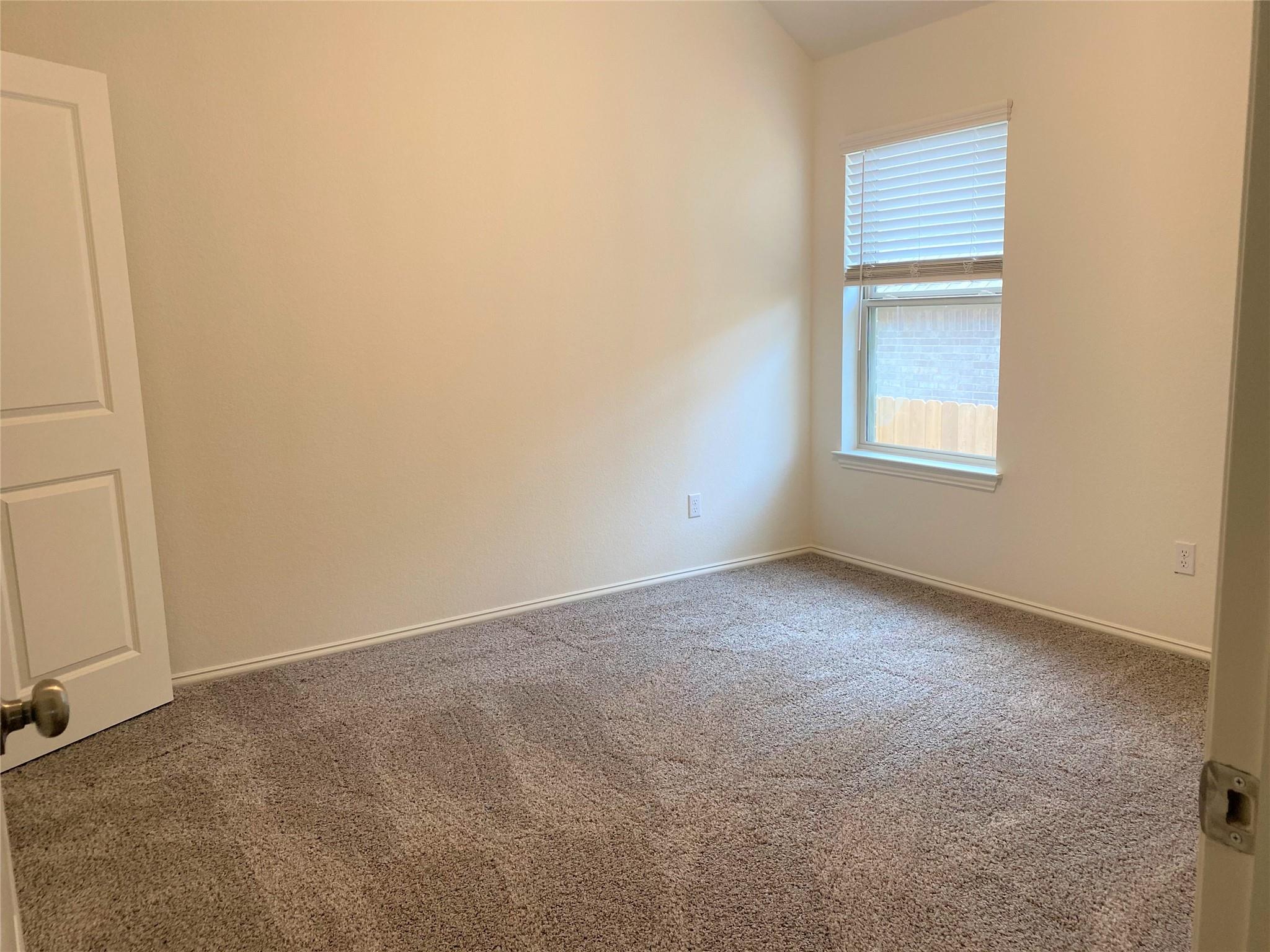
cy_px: 476
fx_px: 954
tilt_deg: -9.5
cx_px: 635
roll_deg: +1.0
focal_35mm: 26
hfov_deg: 67.3
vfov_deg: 53.1
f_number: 1.8
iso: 125
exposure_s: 1/60
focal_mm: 4.25
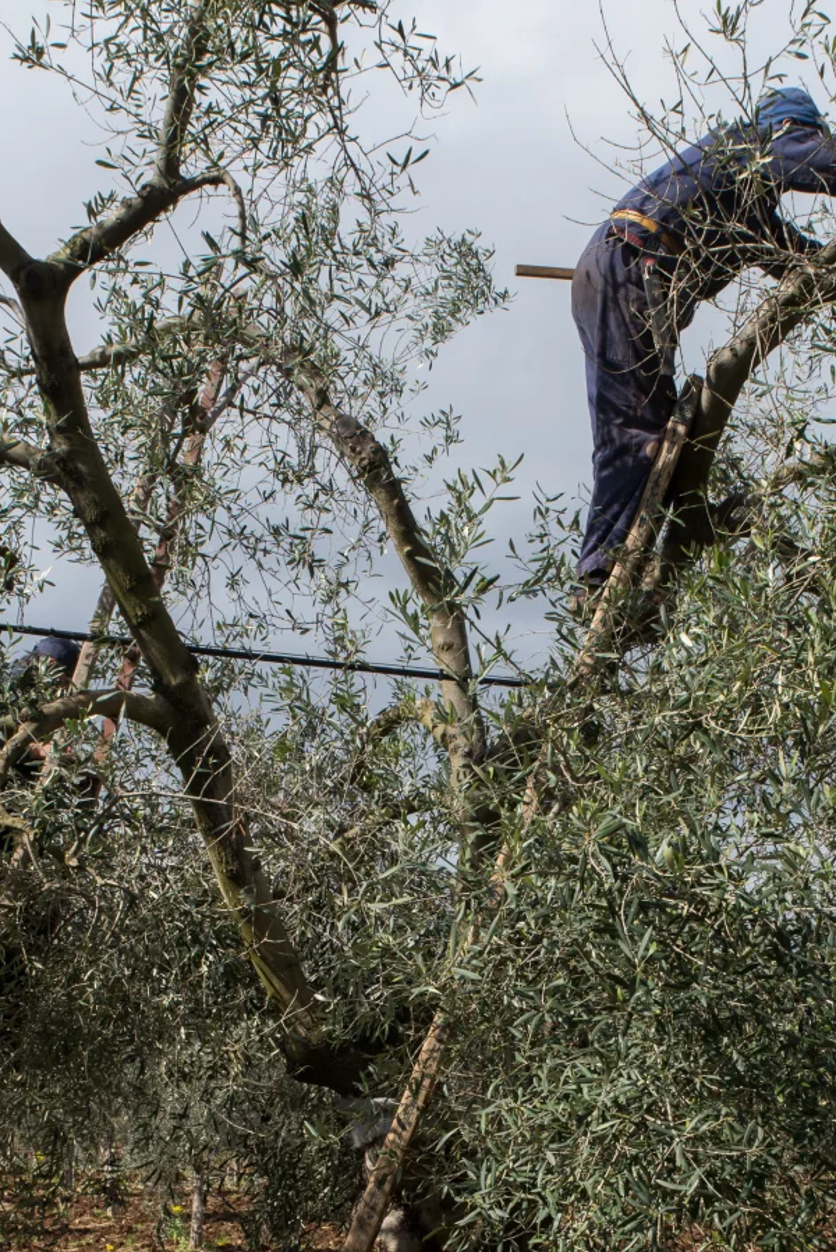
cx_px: 438
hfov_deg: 22.6
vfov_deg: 32.6
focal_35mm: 60
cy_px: 968
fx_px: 2088
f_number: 11
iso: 400
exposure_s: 1/320
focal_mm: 30
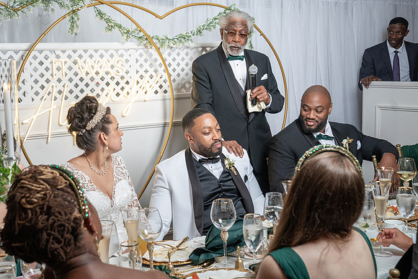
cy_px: 109
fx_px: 597
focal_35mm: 51
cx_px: 164
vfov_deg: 26.2
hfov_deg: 38.4
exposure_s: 1/200
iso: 1000
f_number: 5.6
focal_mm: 41
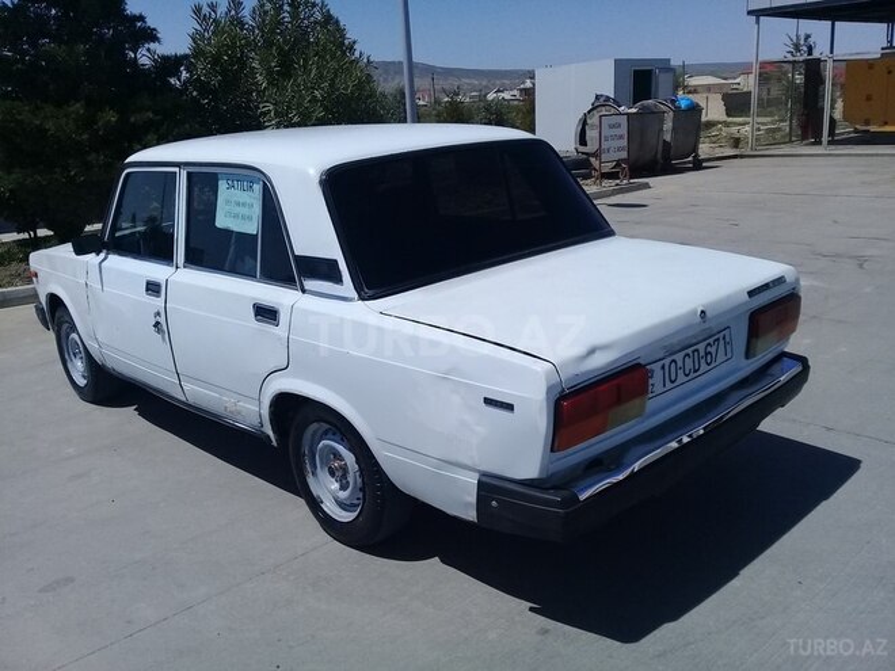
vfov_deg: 45.4
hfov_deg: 58.4
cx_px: 448
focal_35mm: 31
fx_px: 802
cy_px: 336
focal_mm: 3.3
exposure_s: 1/3279
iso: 50
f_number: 2.2
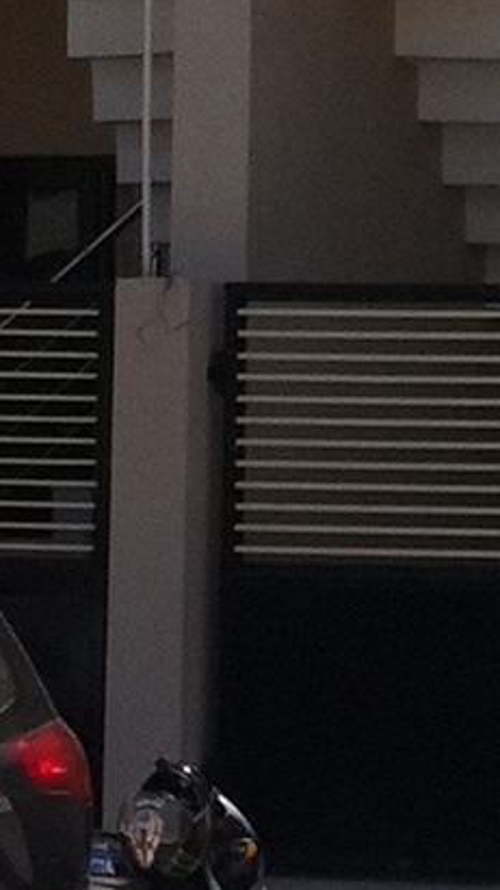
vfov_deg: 9.0
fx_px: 5660
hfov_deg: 5.0
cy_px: 223
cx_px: 777
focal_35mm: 240
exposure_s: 1/1774
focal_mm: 3.85
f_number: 2.8
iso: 80
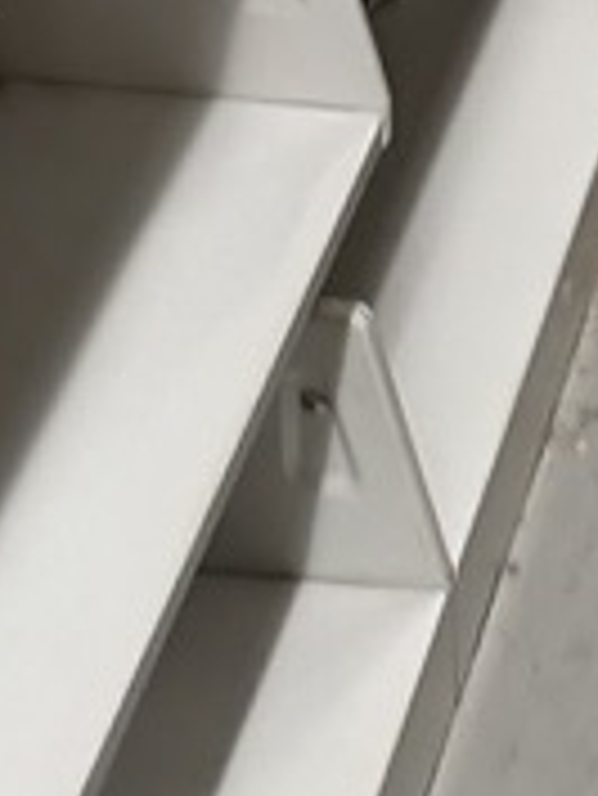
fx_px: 3198
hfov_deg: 10.1
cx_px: 1097
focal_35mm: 139
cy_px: -1385
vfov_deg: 10.9
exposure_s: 1/60
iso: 200
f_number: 1.78
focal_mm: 6.76
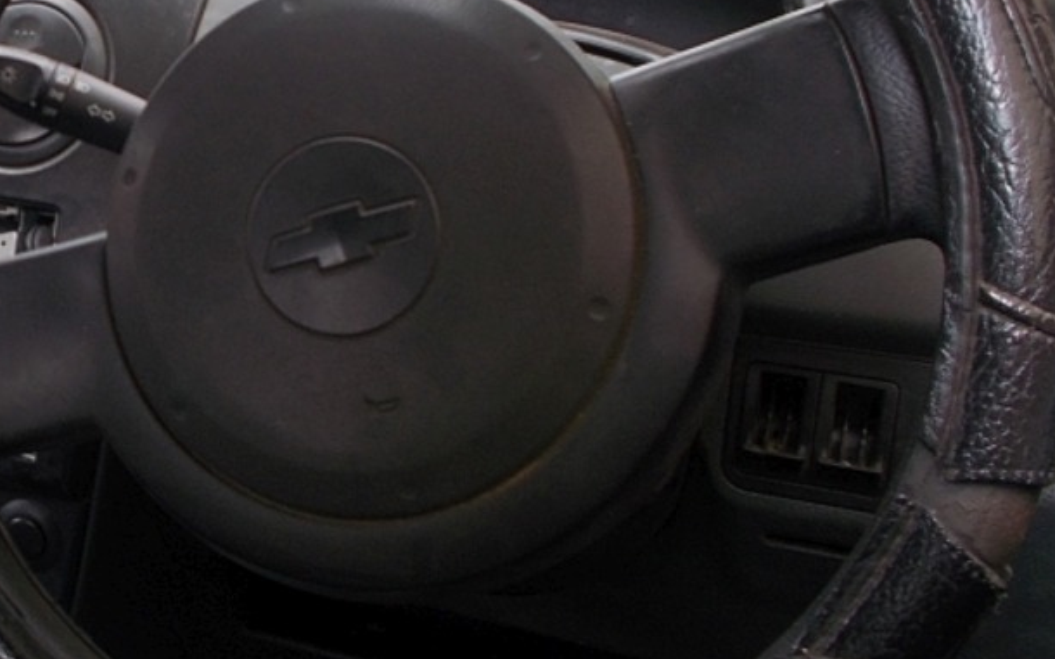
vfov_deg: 23.4
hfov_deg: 34.7
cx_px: 96
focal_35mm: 55
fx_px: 1581
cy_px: 208
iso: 80
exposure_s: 1/80
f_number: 3.2
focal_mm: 4.6
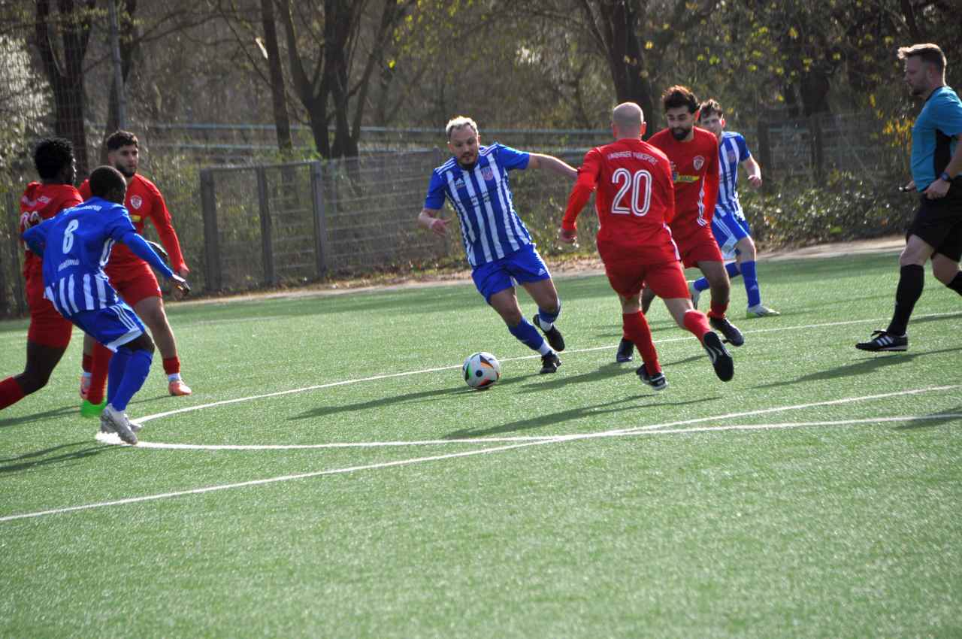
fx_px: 8006
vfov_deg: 4.6
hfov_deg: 6.9
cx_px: 481
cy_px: 320
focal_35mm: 300
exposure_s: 1/640
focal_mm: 200
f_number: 6.3
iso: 200
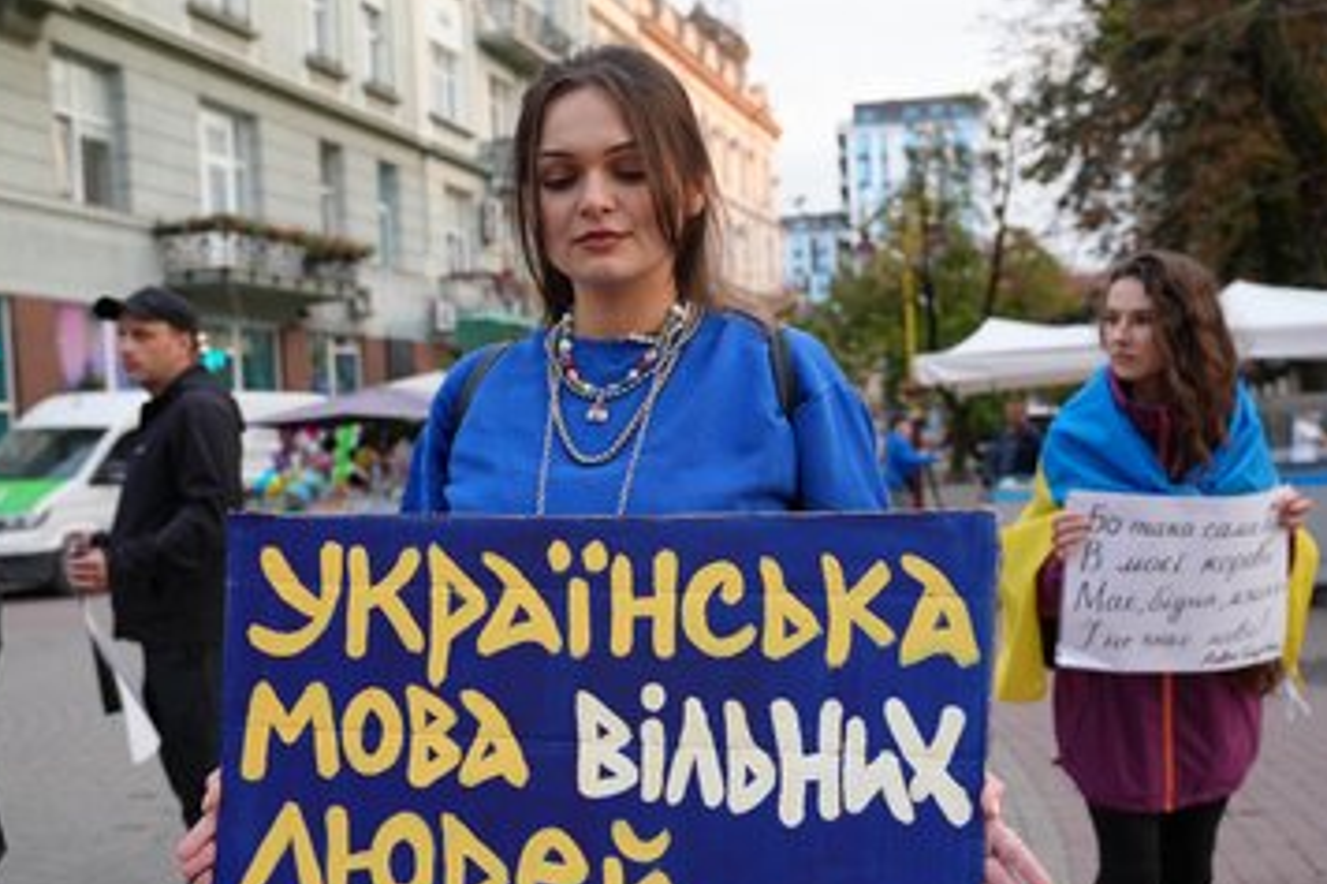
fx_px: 1326
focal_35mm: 36
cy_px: 483
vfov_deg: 36.8
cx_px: 693
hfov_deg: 53.1
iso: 500
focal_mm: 32
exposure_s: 1/200
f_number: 4
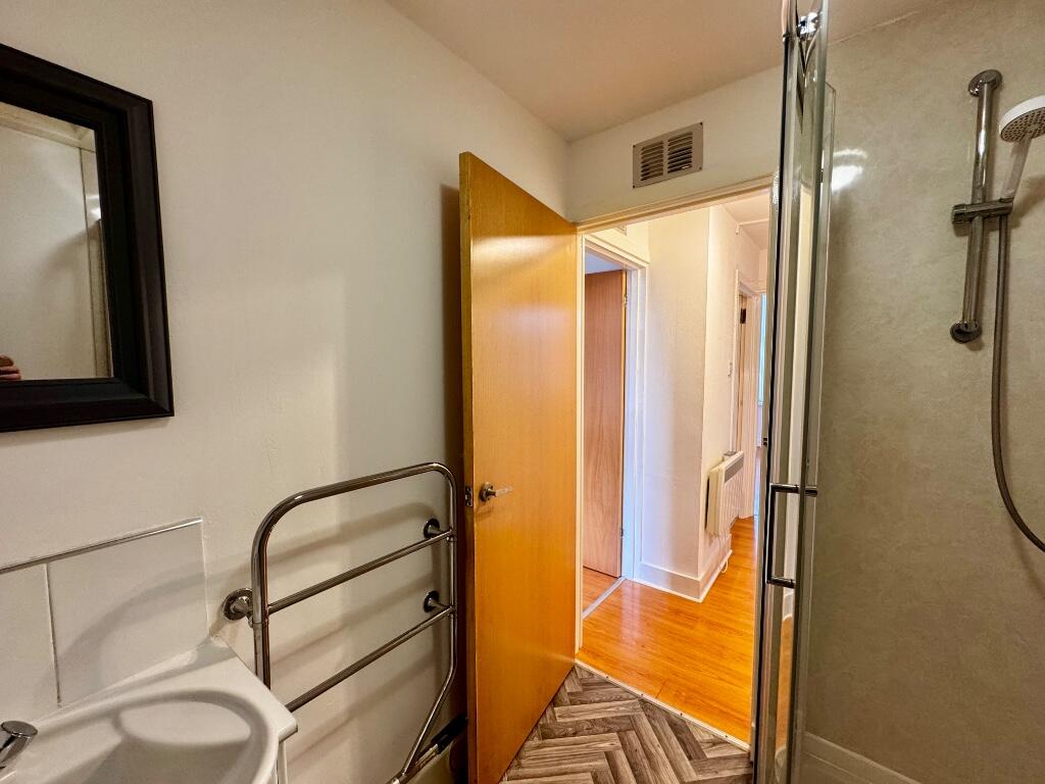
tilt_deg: -3.9
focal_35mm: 14
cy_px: 392
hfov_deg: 102.1
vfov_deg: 85.7
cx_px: 522
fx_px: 423
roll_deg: +0.7
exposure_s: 1/50
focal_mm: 2.22
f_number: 2.2
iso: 250
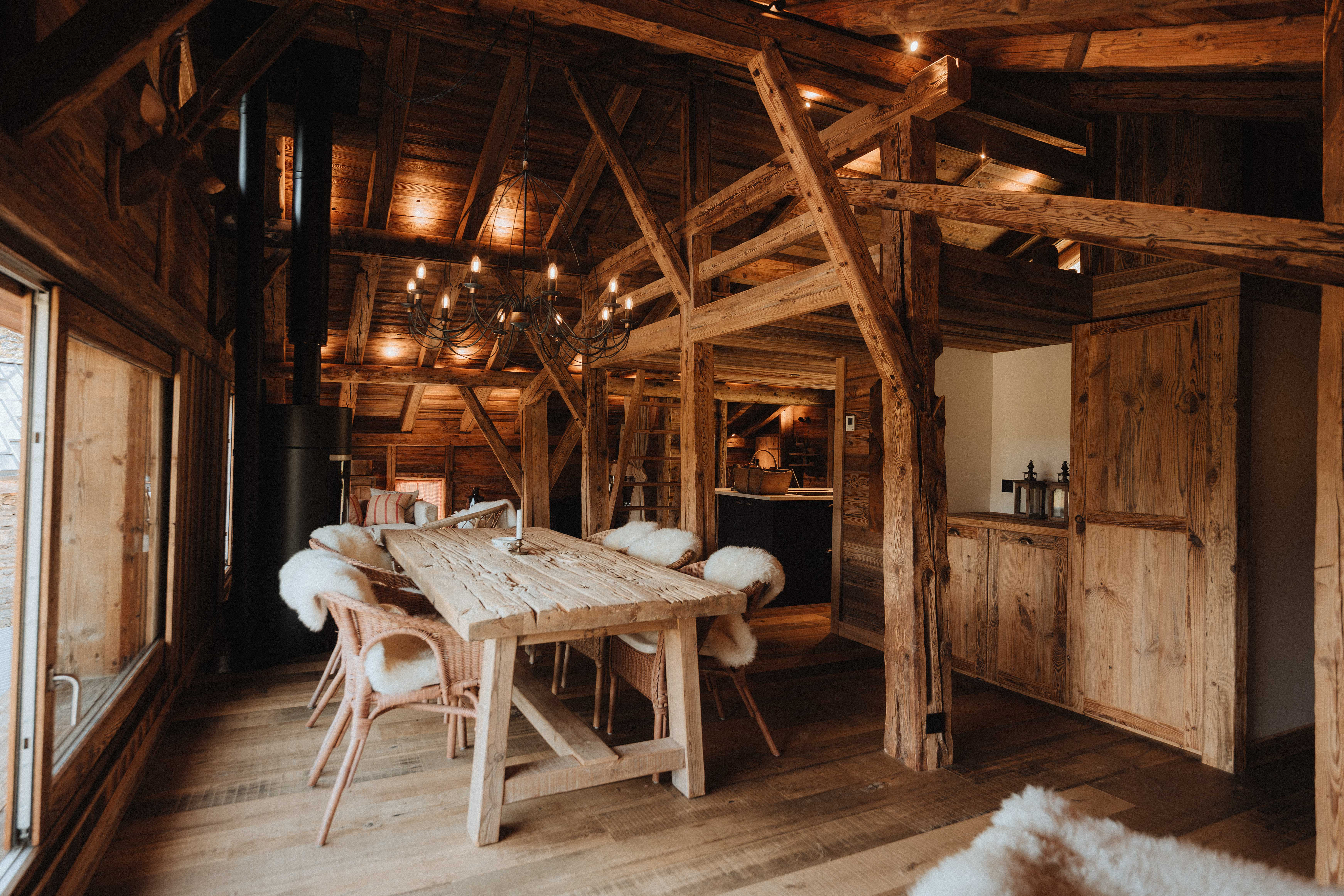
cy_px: 448
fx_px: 728
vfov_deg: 63.2
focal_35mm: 20
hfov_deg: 85.4
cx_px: 672
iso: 1600
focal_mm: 19.4
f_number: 3.5
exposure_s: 1/400
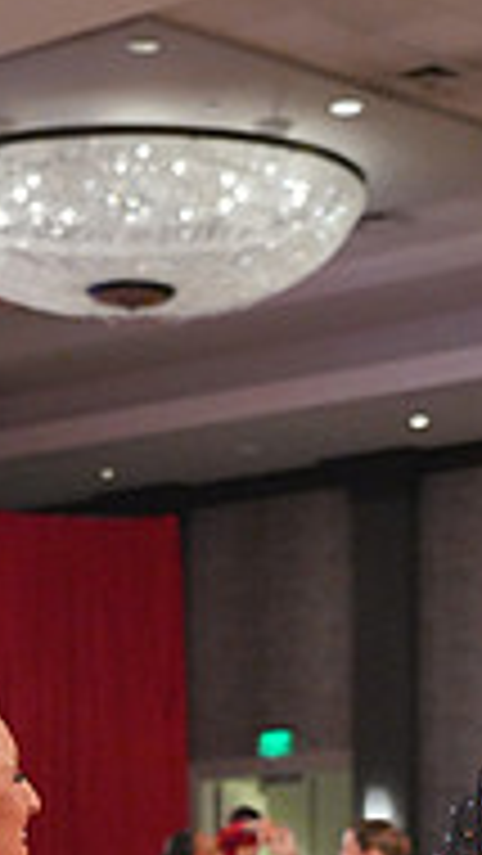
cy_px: 1197
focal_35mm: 131
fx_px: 2974
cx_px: 187
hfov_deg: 9.3
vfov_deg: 15.4
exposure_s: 1/400
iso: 4000
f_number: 4
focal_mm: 41
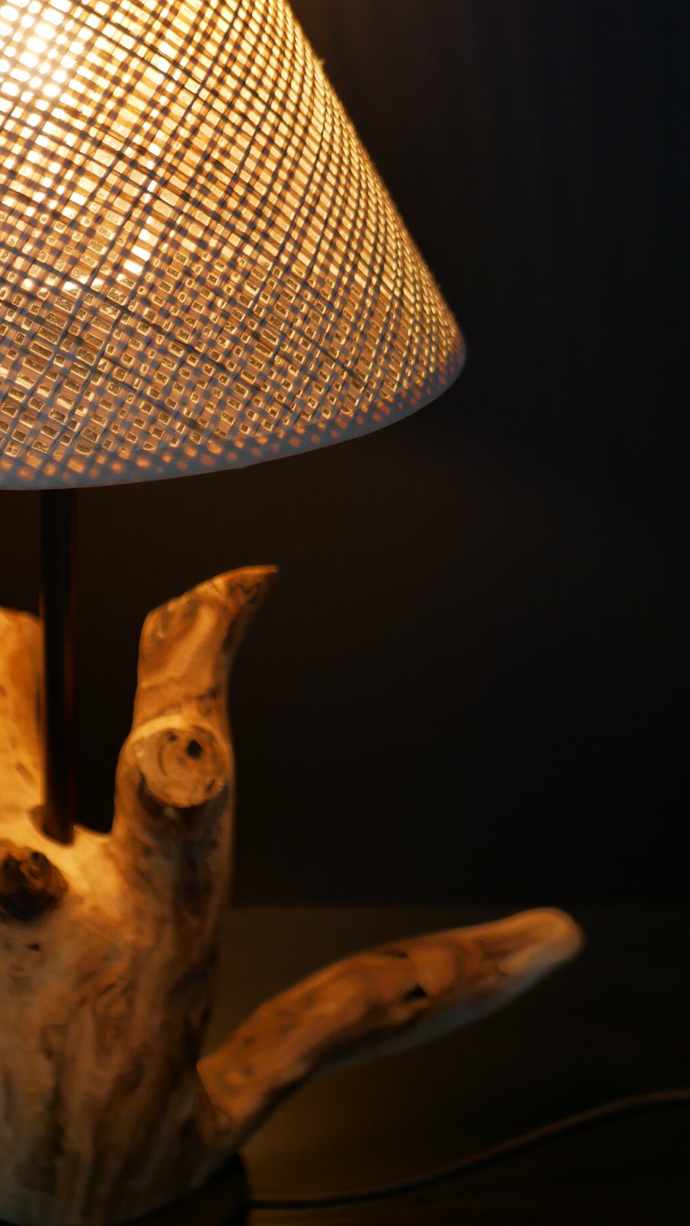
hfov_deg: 16.0
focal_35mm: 75
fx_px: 2440
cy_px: 558
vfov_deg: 28.2
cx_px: 142
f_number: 1.7
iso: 200
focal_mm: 25
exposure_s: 1/125
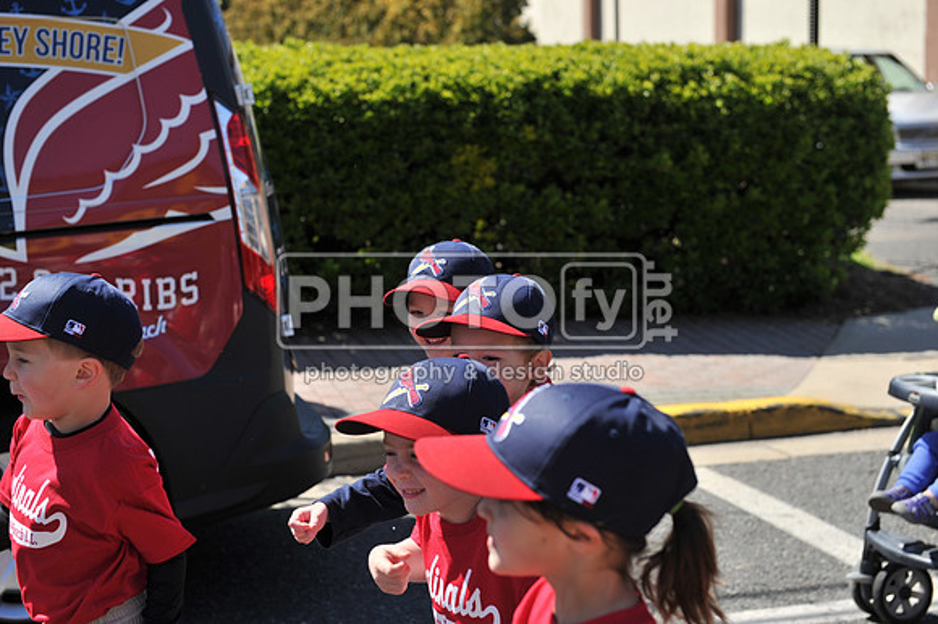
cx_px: 469
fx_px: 1823
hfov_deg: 28.9
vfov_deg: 19.4
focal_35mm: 70
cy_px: 312
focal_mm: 70
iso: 200
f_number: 5
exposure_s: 1/800
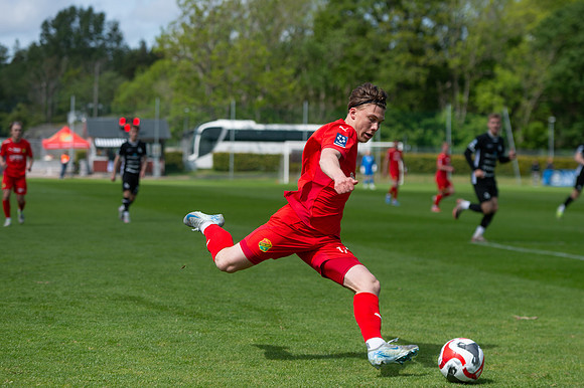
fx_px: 1838
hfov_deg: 18.1
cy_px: 194
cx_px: 292
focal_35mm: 113
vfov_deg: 12.1
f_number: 4
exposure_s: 1/1600
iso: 125
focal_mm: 105
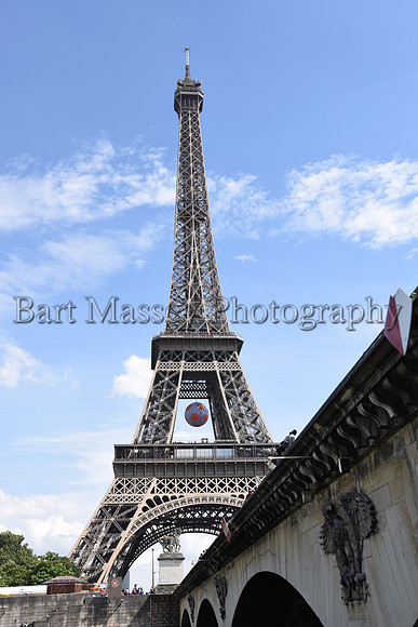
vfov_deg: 53.1
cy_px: 314
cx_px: 209
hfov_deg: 36.9
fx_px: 627
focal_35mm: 36
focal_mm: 36
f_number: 9
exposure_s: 1/200
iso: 140
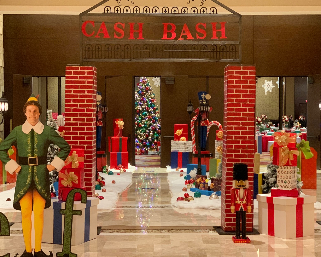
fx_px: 627
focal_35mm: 66
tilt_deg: -1.8
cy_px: 125
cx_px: 168
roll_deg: -0.2
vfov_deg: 23.1
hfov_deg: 28.7
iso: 500
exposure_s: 1/40
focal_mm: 6
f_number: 2.4
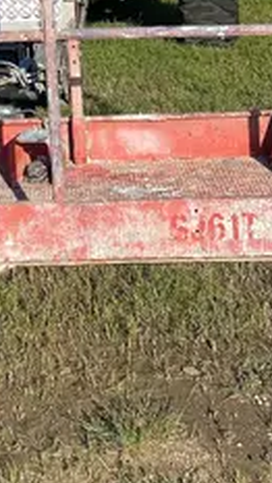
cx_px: -33
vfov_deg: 21.8
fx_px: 1142
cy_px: -130
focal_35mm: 89
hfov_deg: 13.3
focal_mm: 4.25
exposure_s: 1/2463
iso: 32
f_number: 1.8
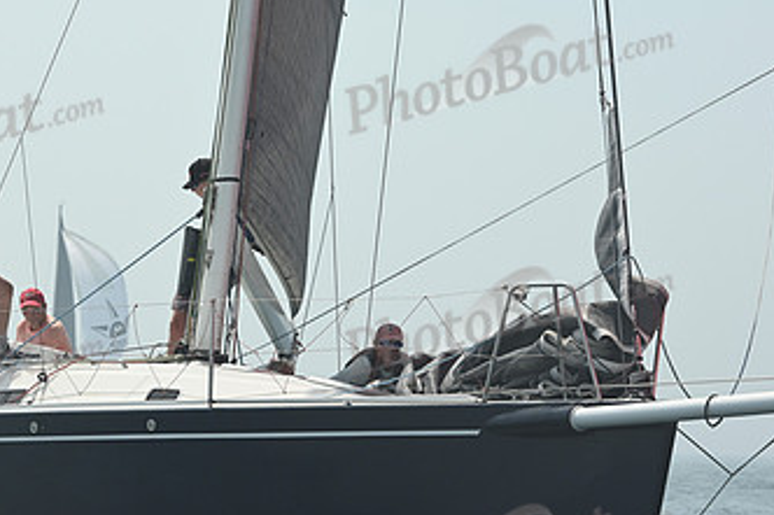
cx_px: 226
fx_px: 5071
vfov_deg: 5.8
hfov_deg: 8.7
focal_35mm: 236
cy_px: 227
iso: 320
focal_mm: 135
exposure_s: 1/1250
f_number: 9
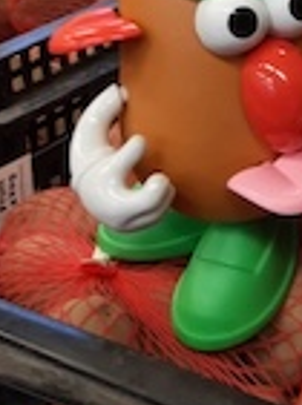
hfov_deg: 18.3
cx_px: 403
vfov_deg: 23.9
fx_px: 865
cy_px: -86
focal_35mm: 74
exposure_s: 1/50
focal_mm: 3.93
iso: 80
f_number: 1.7
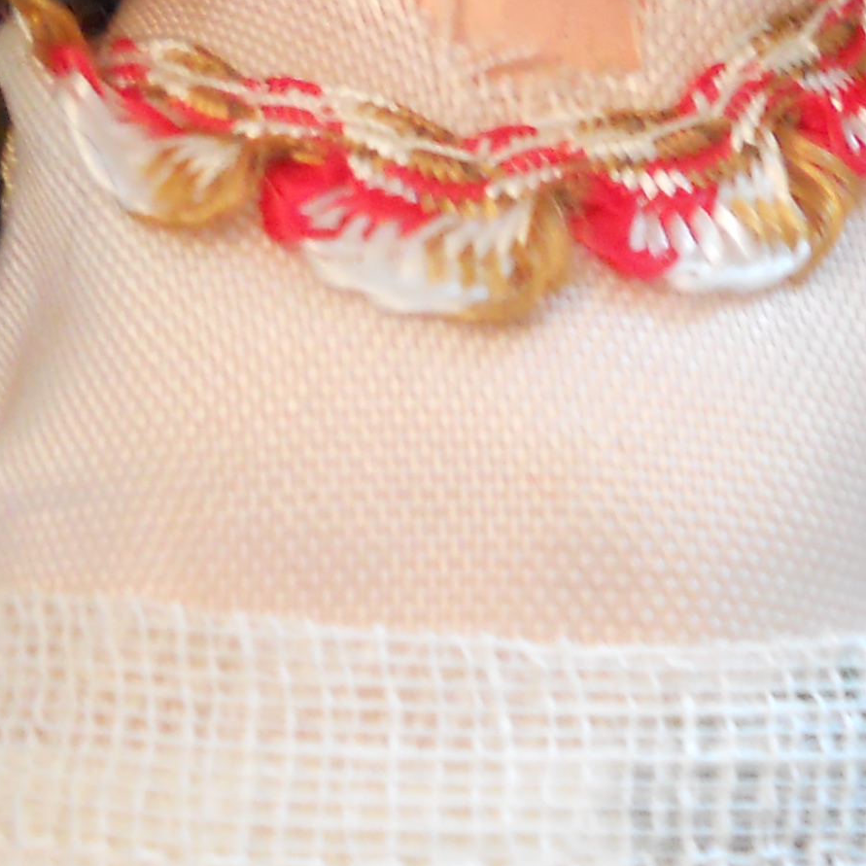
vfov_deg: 12.9
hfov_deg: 13.7
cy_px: -503
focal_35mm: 127
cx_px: 369
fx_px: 3595
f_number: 3.5
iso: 250
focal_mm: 5.8
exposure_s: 1/30
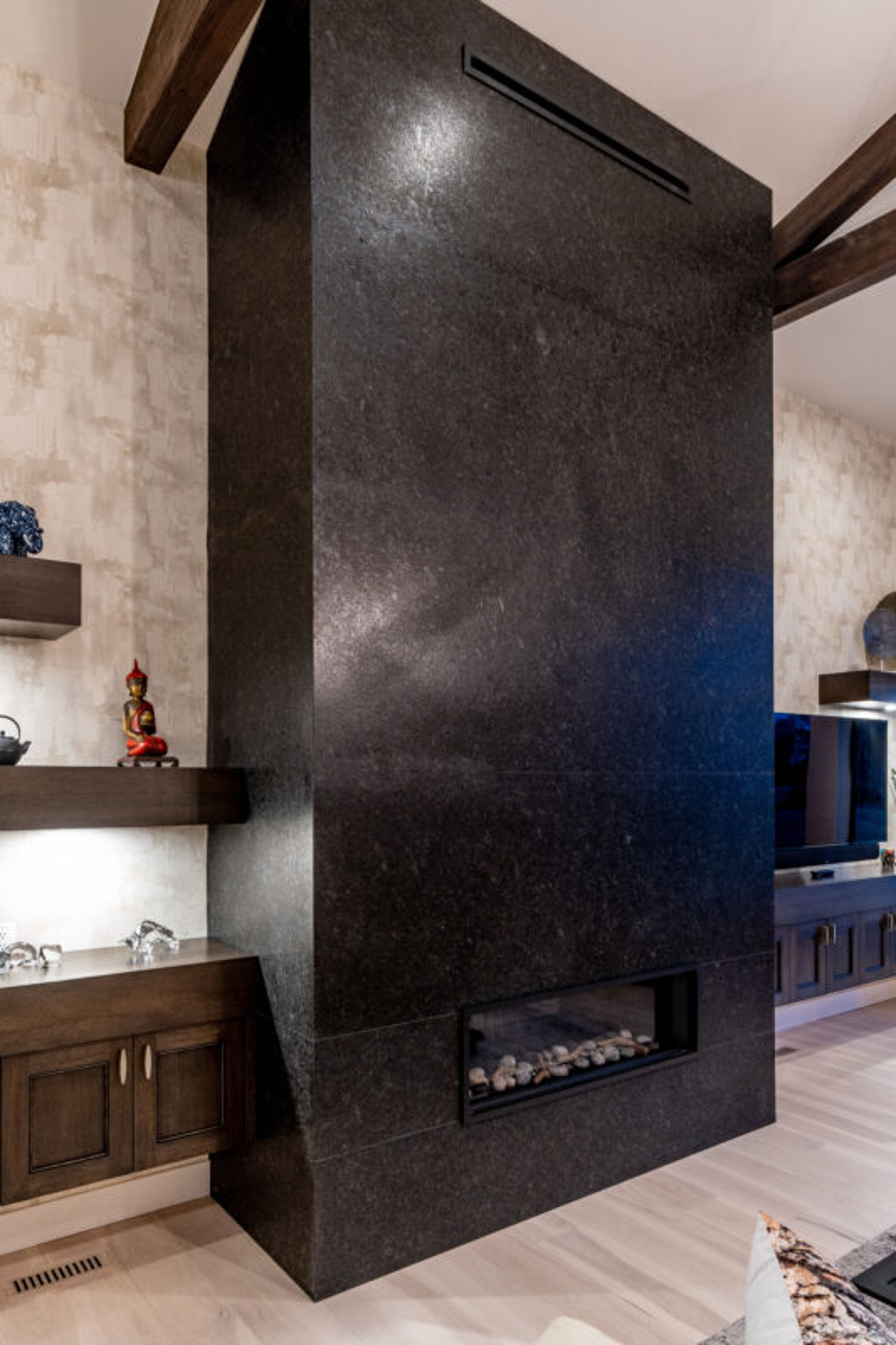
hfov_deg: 56.1
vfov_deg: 77.3
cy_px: 672
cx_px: 448
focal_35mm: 22
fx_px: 840
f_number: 11
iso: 200
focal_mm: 15
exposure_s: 2
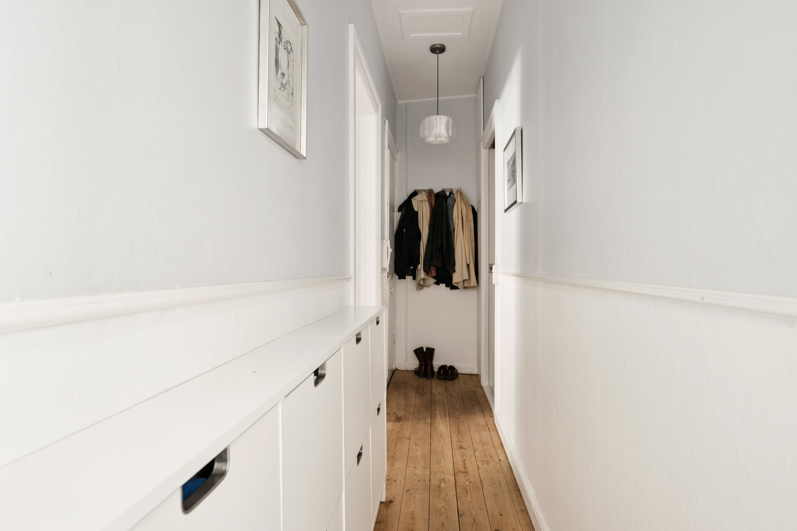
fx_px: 443
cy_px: 266
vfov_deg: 61.9
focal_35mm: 20
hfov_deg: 84.0
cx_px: 398
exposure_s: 1/2.5
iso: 400
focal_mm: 20
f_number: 6.3
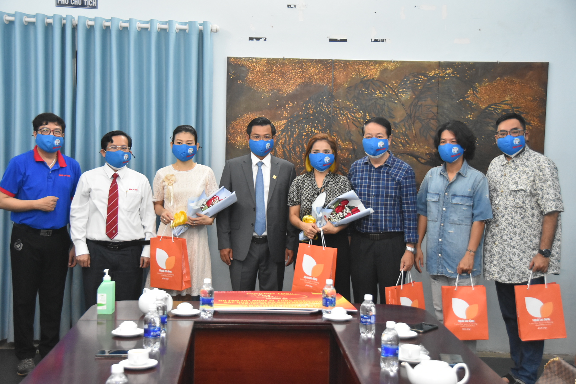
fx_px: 864
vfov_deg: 25.1
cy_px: 192
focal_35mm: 54
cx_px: 288
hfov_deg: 36.9
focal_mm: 36
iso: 3200
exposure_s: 1/125
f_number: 4.2
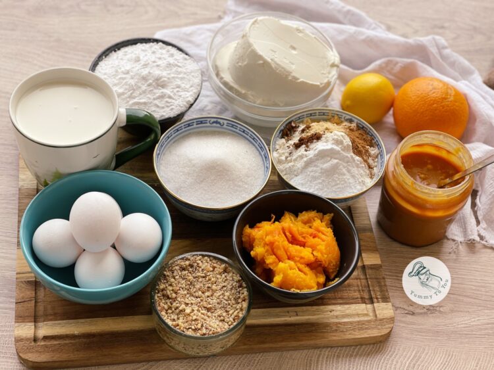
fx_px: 914
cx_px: 247
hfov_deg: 30.3
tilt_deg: -52.7
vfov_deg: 22.9
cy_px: 185
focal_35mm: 64
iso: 20
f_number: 2.2
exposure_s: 1/137
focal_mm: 7.5
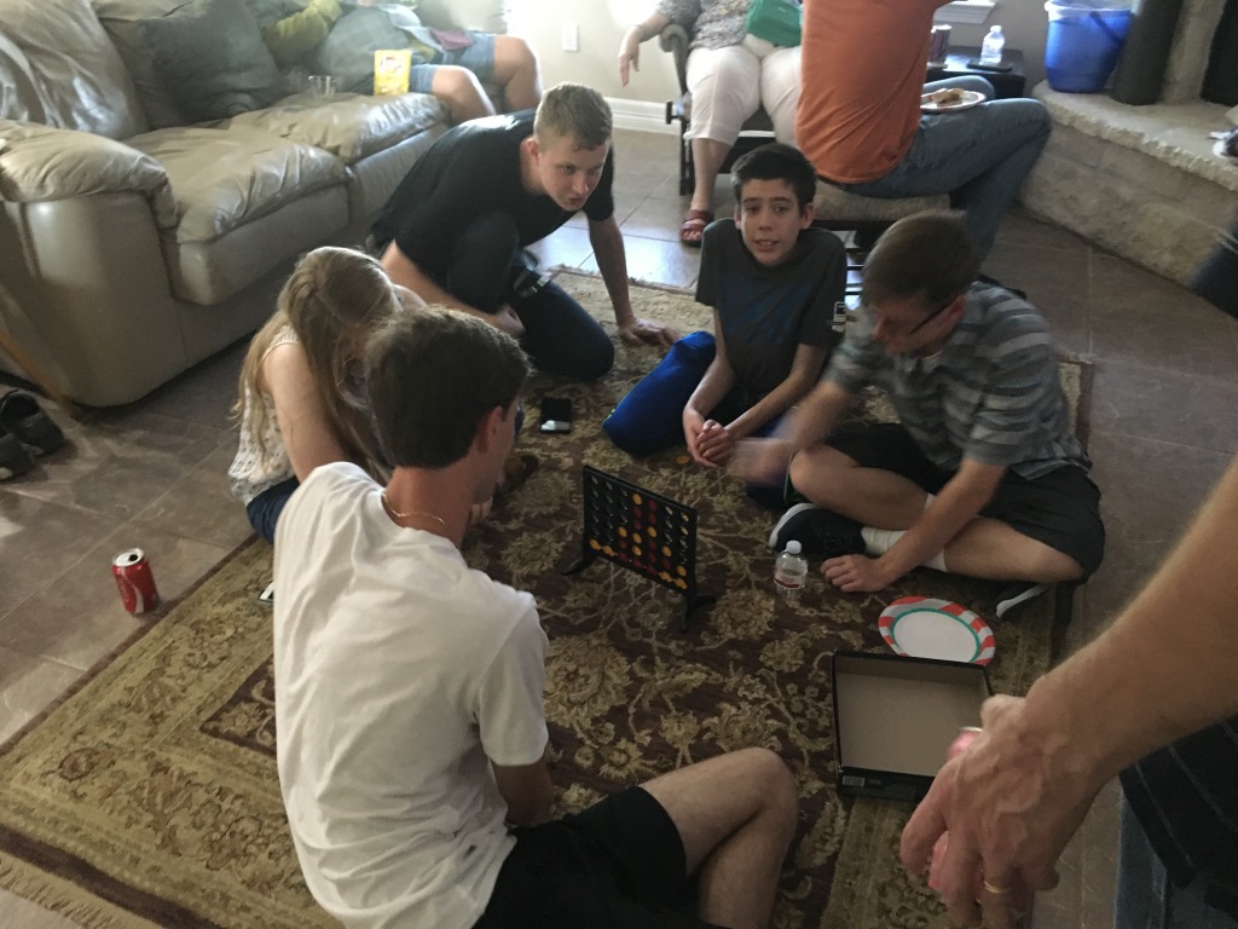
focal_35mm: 29
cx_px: 619
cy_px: 464
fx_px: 1037
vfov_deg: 48.2
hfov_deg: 61.7
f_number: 2.2
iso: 400
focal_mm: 4.15
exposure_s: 1/15
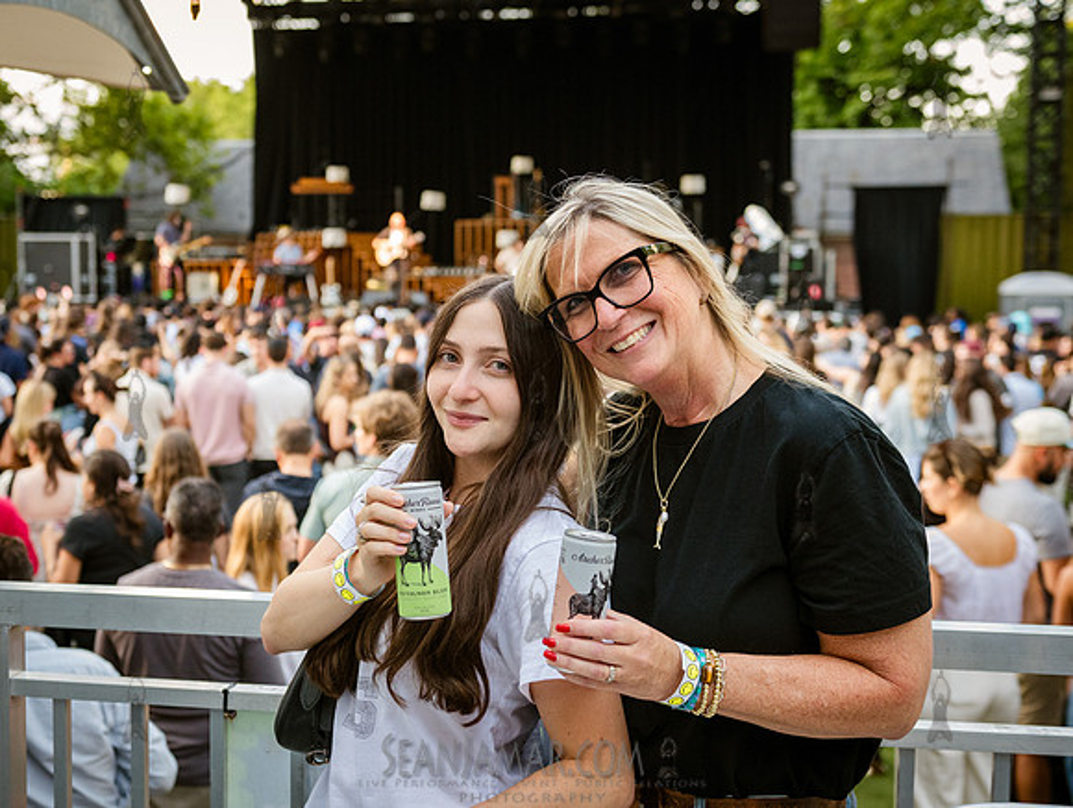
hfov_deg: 40.4
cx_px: 482
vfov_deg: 31.0
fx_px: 1457
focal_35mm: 47
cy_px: 394
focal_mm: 40
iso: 2500
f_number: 3.5
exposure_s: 1/320
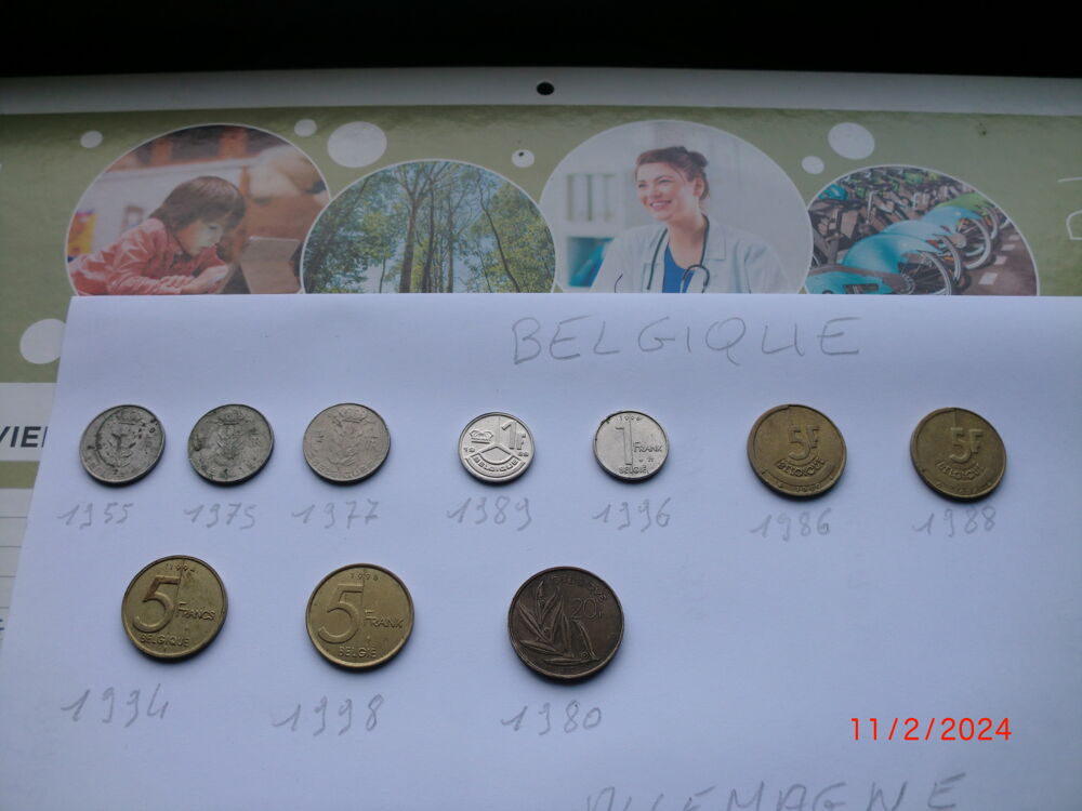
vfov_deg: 40.7
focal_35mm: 35
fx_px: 1094
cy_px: 406
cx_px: 541
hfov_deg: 52.6
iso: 64
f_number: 3.1
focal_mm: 6.3
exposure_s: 1/125
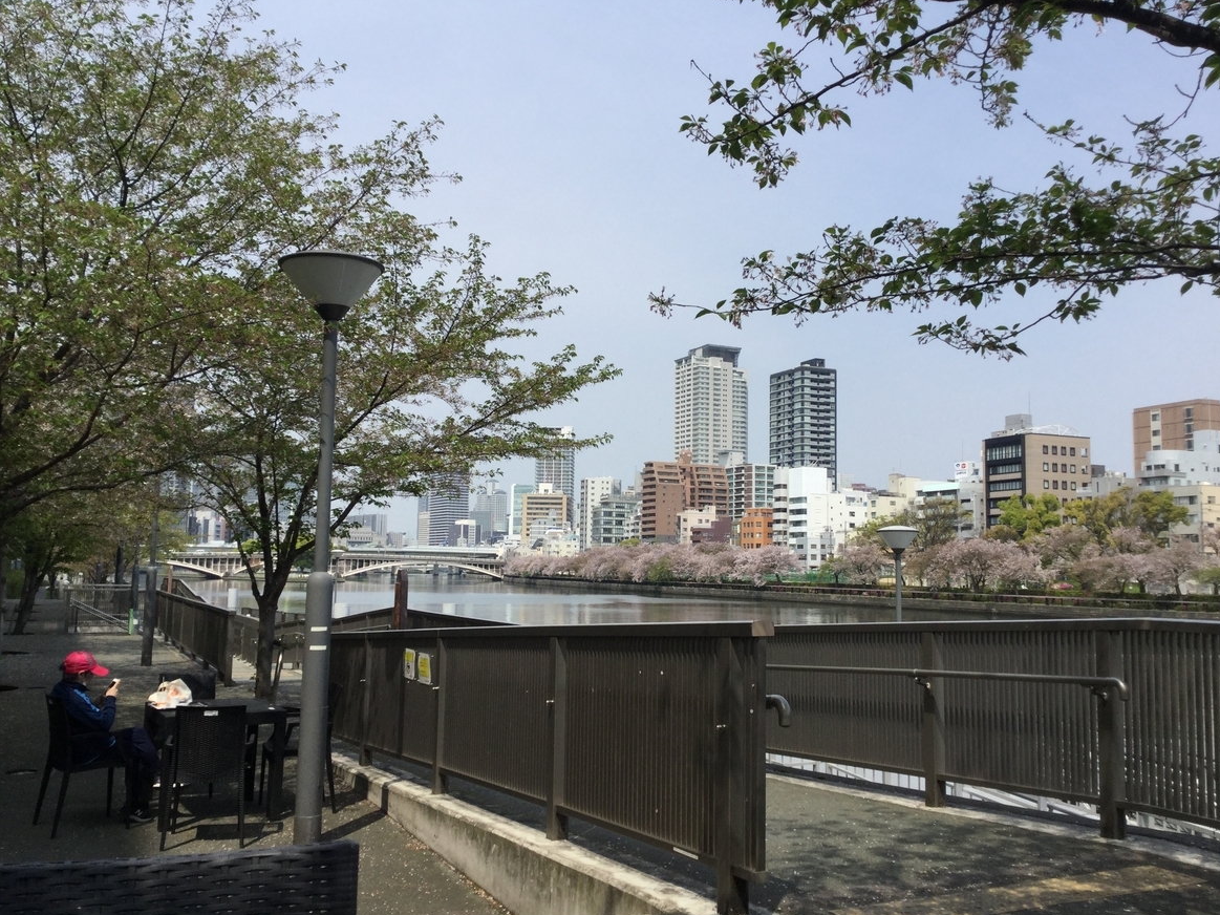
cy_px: 452
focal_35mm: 32
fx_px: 1128
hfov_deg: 56.8
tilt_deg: +7.1
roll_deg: -1.3
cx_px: 628
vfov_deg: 44.2
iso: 25
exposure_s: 1/1631
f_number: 2.4
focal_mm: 3.3
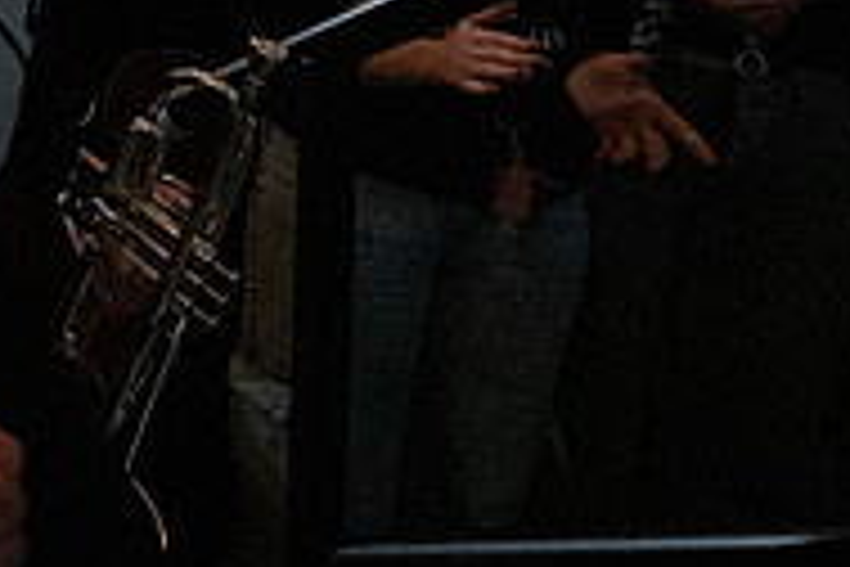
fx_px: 1015
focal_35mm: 43
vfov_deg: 24.6
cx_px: -409
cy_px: -270
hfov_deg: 29.2
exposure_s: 1/400
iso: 32000
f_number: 4
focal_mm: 14
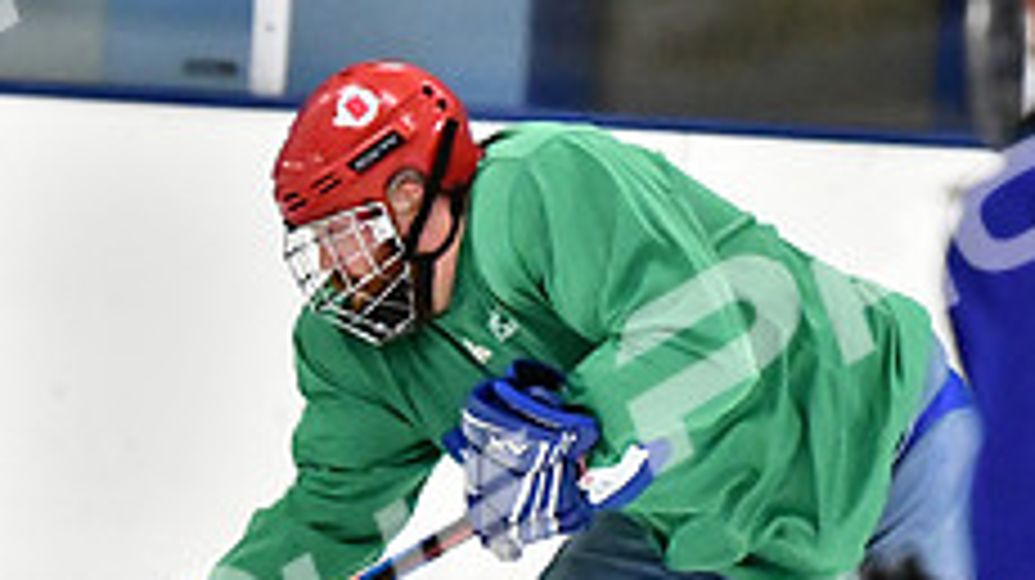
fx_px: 20678
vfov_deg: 1.6
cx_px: 369
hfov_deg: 2.9
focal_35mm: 754
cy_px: 542
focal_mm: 190
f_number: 2.8
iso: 8000
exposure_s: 1/1600
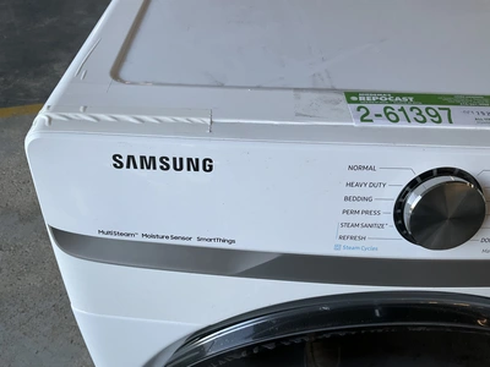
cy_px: 184
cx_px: 245
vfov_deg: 48.2
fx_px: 411
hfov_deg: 61.7
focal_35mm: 29
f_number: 1.8
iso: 64
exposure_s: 1/120
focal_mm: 3
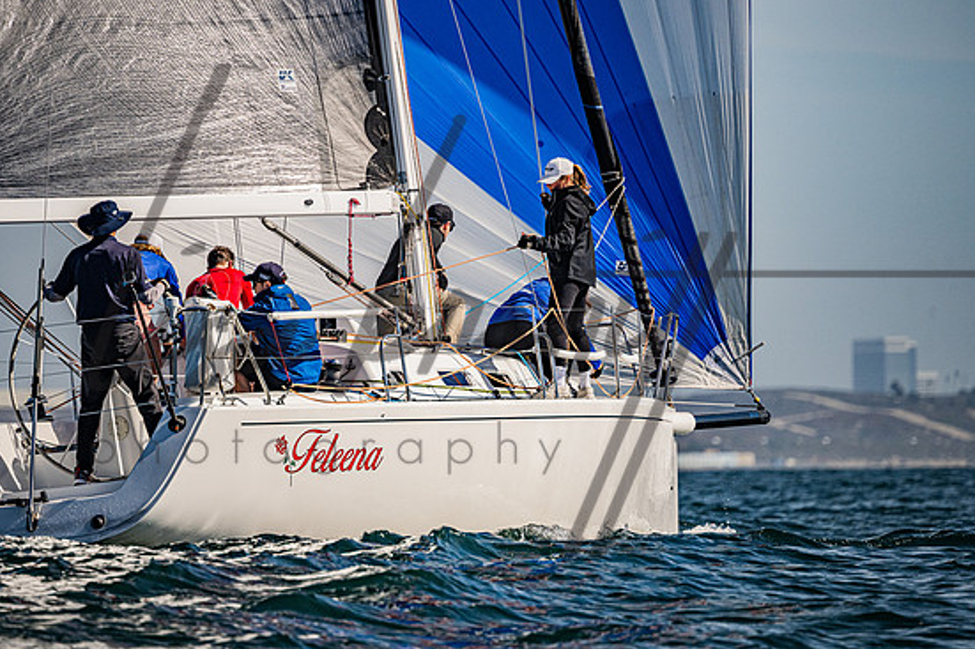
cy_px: 316
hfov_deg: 4.7
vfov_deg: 3.1
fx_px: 11831
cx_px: 483
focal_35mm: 437
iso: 320
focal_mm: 400
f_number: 5.6
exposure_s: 1/5000
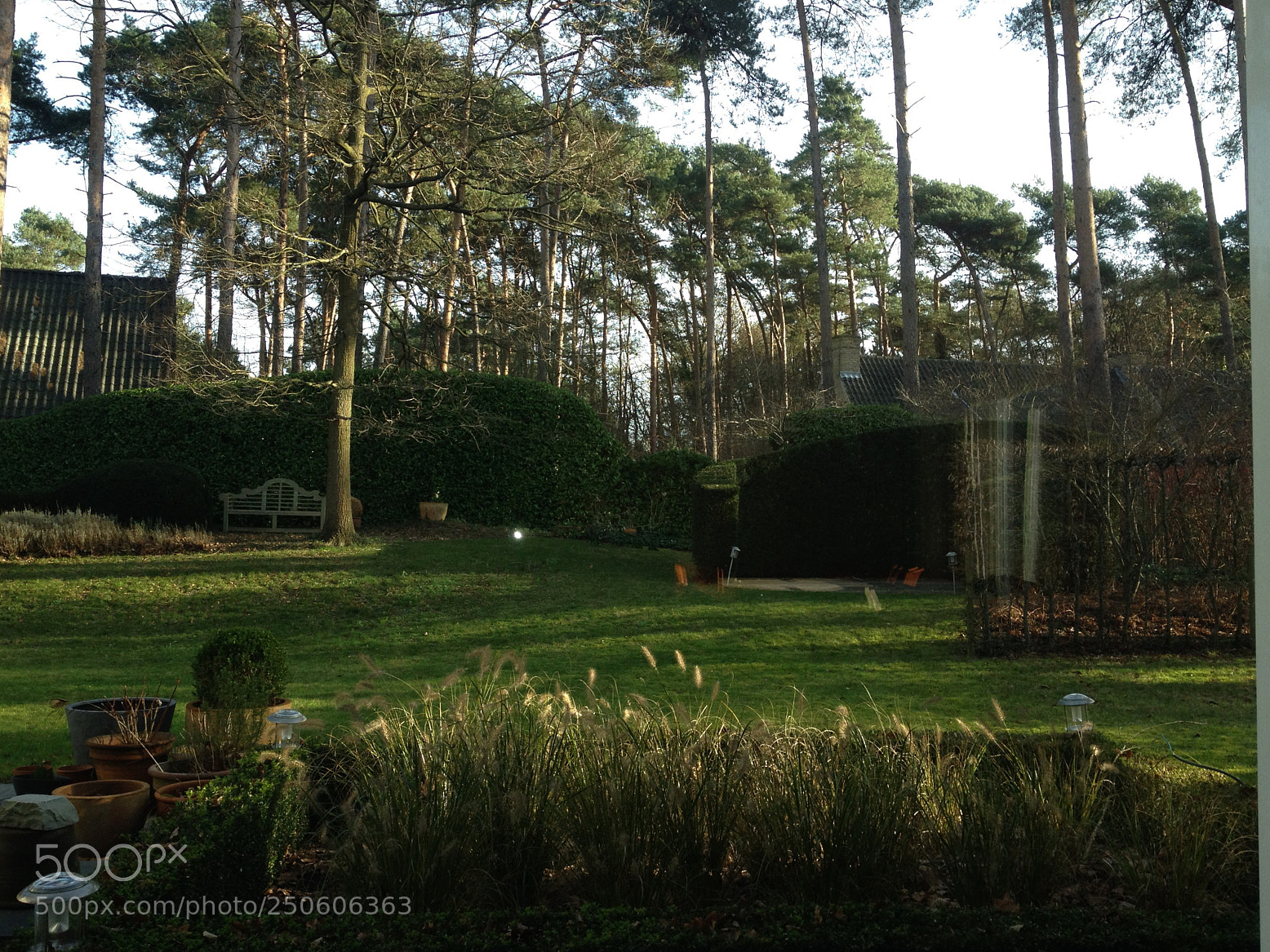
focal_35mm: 36
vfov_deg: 39.7
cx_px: 637
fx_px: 1321
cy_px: 480
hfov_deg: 51.4
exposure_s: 1/200
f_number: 2.4
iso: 50
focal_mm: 4.28
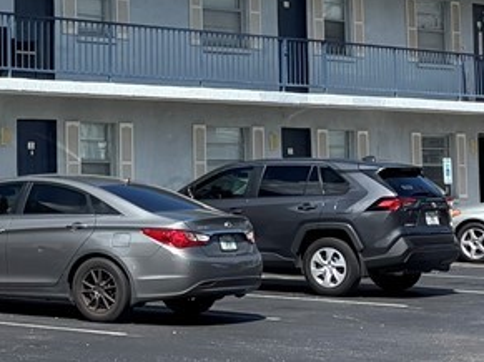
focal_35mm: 143
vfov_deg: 10.2
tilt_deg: +7.5
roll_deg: -1.1
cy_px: -58
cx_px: -161
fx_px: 1999
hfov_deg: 13.3
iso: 50
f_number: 1.6
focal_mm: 5.96
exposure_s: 1/3534
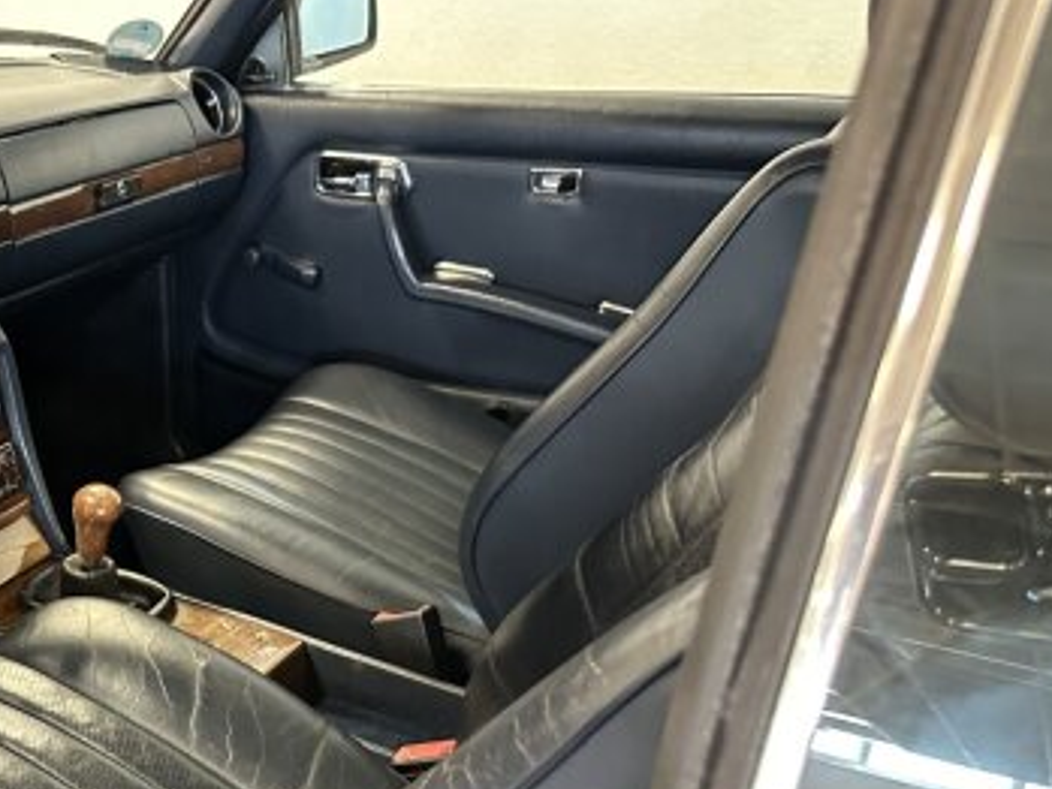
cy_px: 687
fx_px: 1338
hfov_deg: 40.0
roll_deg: +2.6
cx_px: 121
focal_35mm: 44
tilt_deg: -28.4
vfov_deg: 31.6
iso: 800
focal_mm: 6.86
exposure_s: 1/33
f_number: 1.78
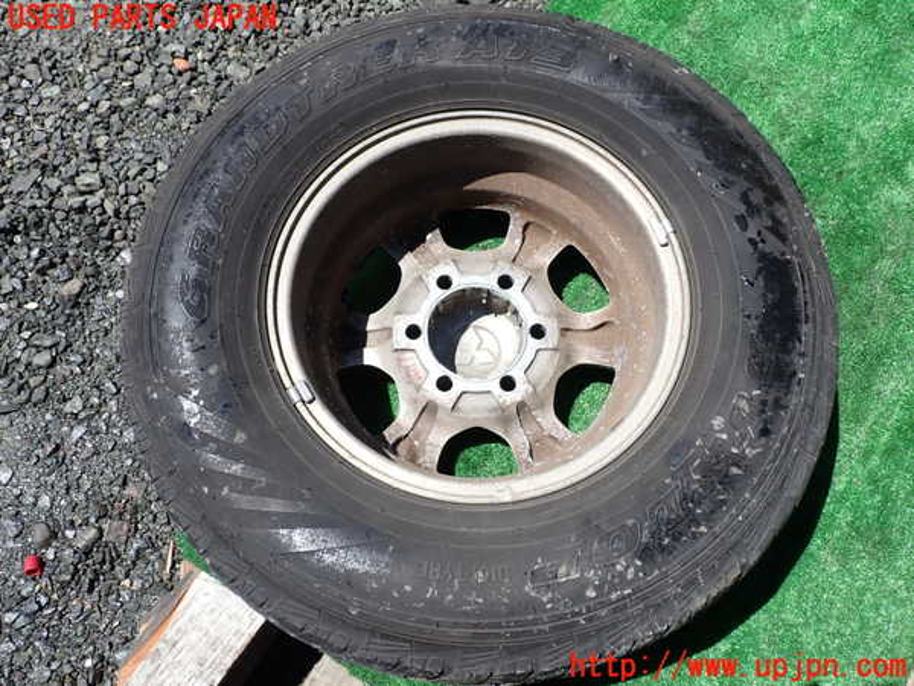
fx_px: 792
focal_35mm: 30
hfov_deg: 60.0
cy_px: 343
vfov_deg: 46.8
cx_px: 457
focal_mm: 5.4
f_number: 3.2
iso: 100
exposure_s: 1/1000
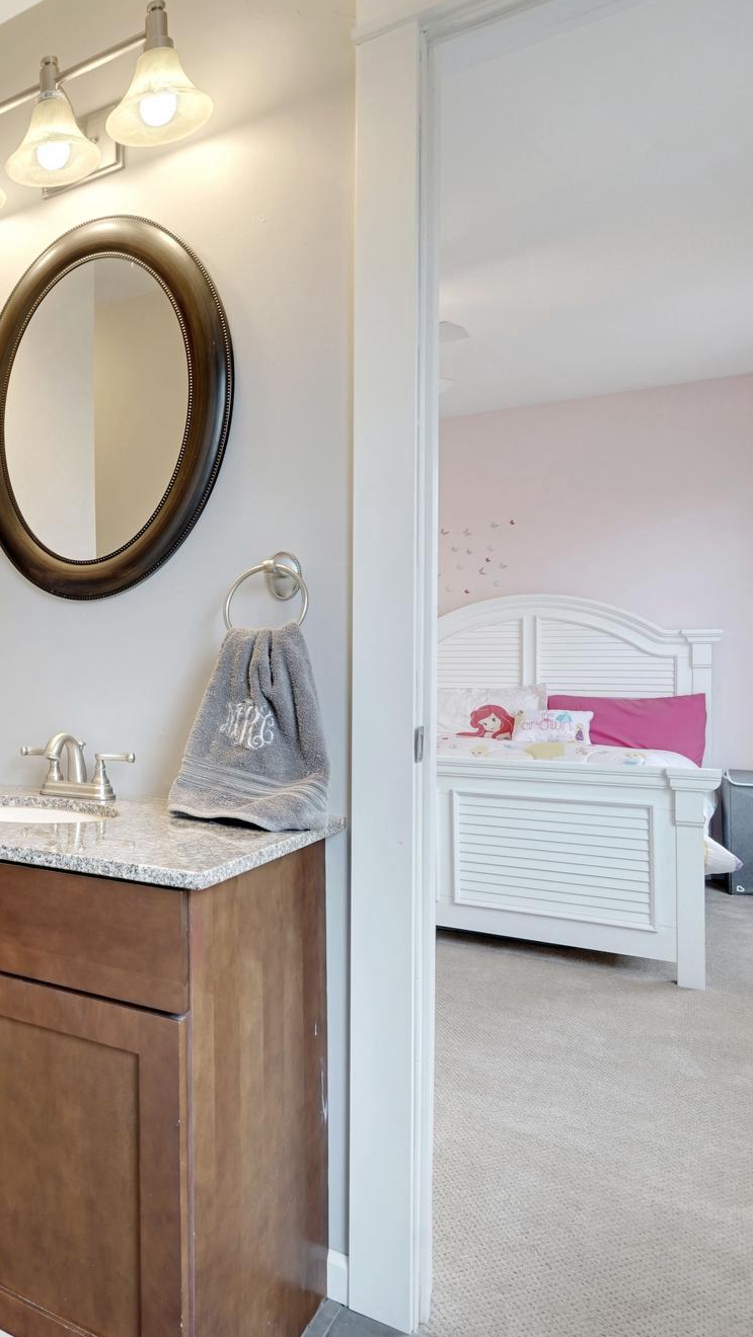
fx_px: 922
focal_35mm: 26
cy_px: 664
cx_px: -98
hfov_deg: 36.6
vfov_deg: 71.9
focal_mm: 16
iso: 400
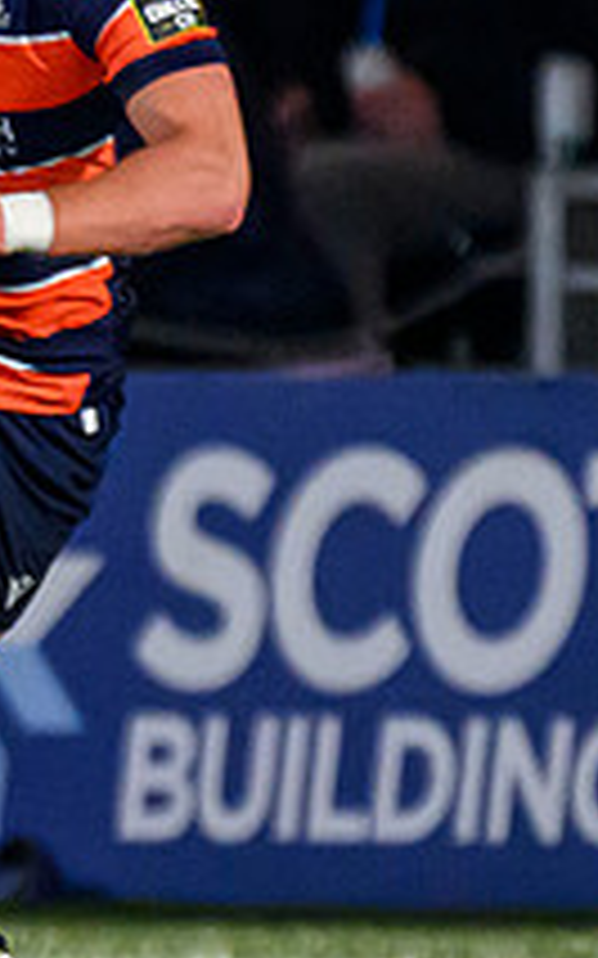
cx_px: -921
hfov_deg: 0.4
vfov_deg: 0.7
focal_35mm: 2971
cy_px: 285
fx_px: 77524
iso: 8000
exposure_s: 1/1250
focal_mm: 560
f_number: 4
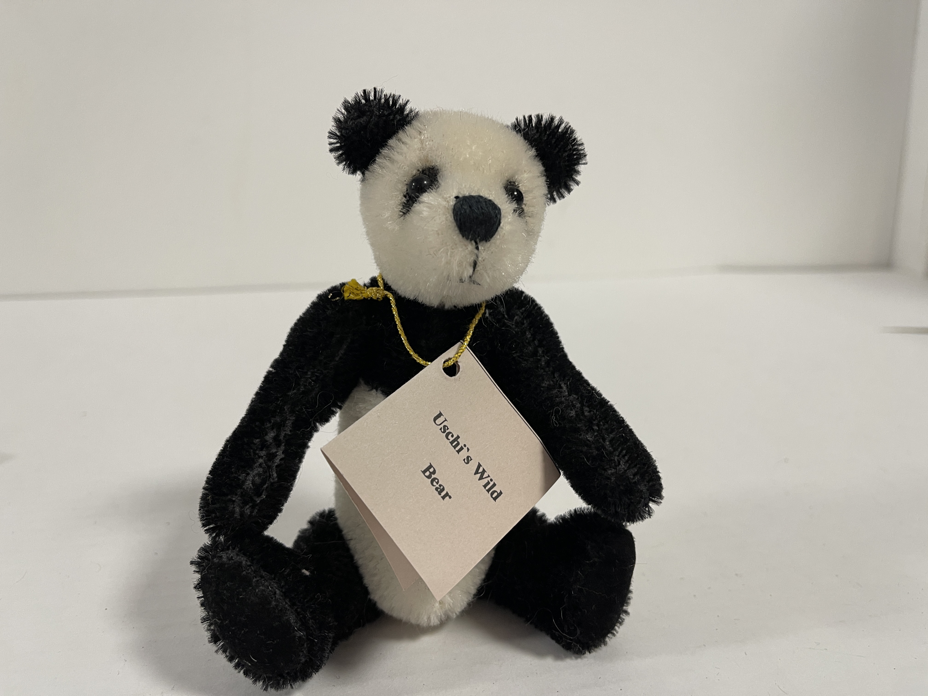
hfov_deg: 69.4
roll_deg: -0.1
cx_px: 464
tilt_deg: -13.3
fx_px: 670
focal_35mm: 25
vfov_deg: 54.9
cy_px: 348
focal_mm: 5.1
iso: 100
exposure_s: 1/50
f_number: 1.6
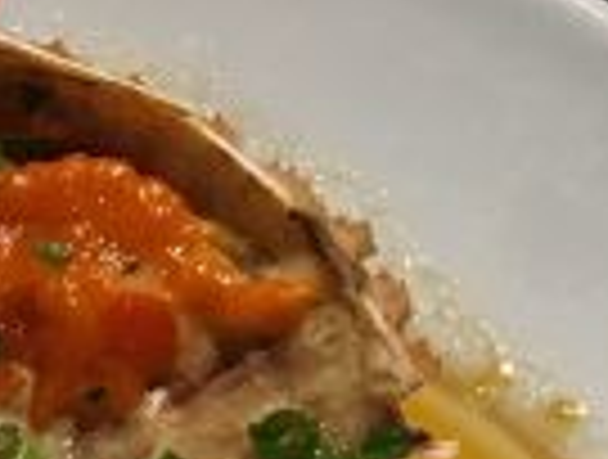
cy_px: 1136
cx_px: -486
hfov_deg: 12.1
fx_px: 2642
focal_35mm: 150
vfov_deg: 8.9
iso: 64
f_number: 2.2
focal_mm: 4.15
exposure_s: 1/17
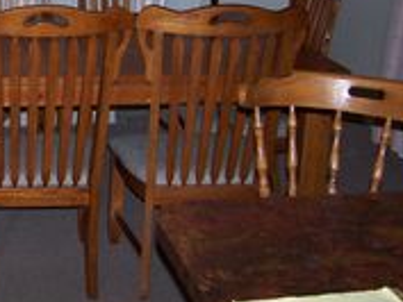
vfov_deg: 18.5
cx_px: 23
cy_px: 61
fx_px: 920
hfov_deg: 23.9
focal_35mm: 79
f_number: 2.8
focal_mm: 6.3
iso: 140
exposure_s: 1/60
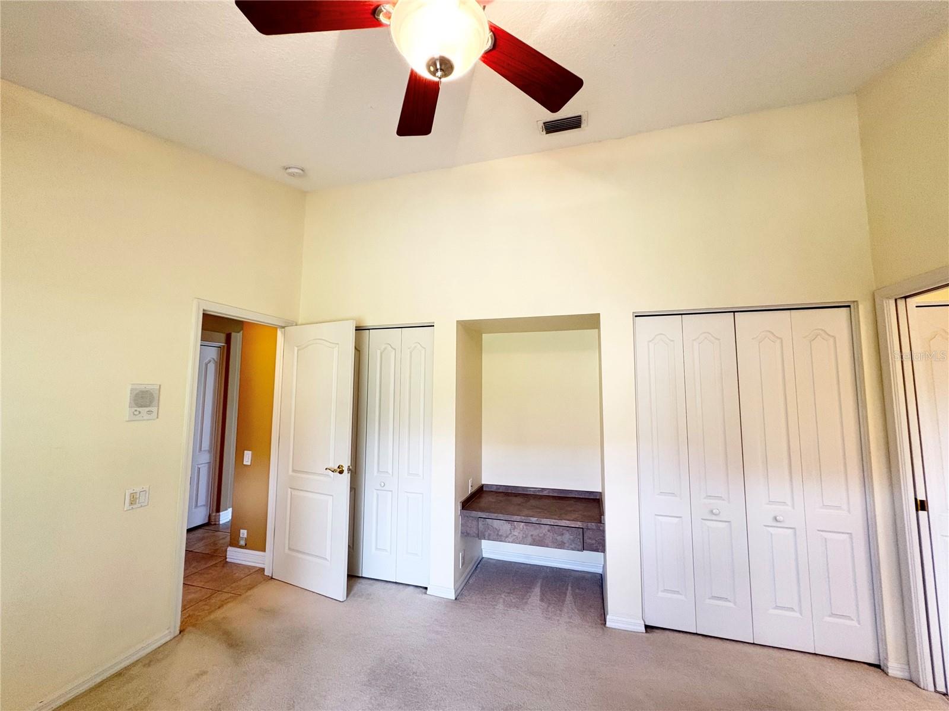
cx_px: 474
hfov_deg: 102.1
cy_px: 356
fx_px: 384
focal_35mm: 14
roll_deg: +0.4
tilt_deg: +5.7
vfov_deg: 85.7
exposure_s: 1/60
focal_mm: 2.22
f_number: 2.2
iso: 320
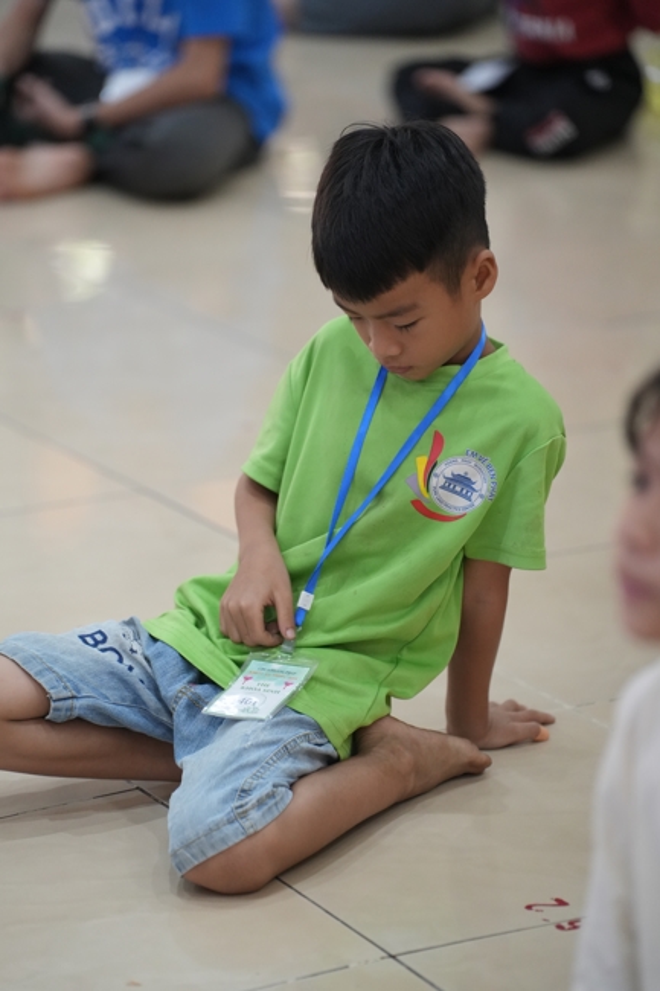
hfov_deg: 9.1
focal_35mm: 150
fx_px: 4127
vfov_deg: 13.7
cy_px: 496
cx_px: 330
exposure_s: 1/320
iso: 4000
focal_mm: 150
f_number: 3.2
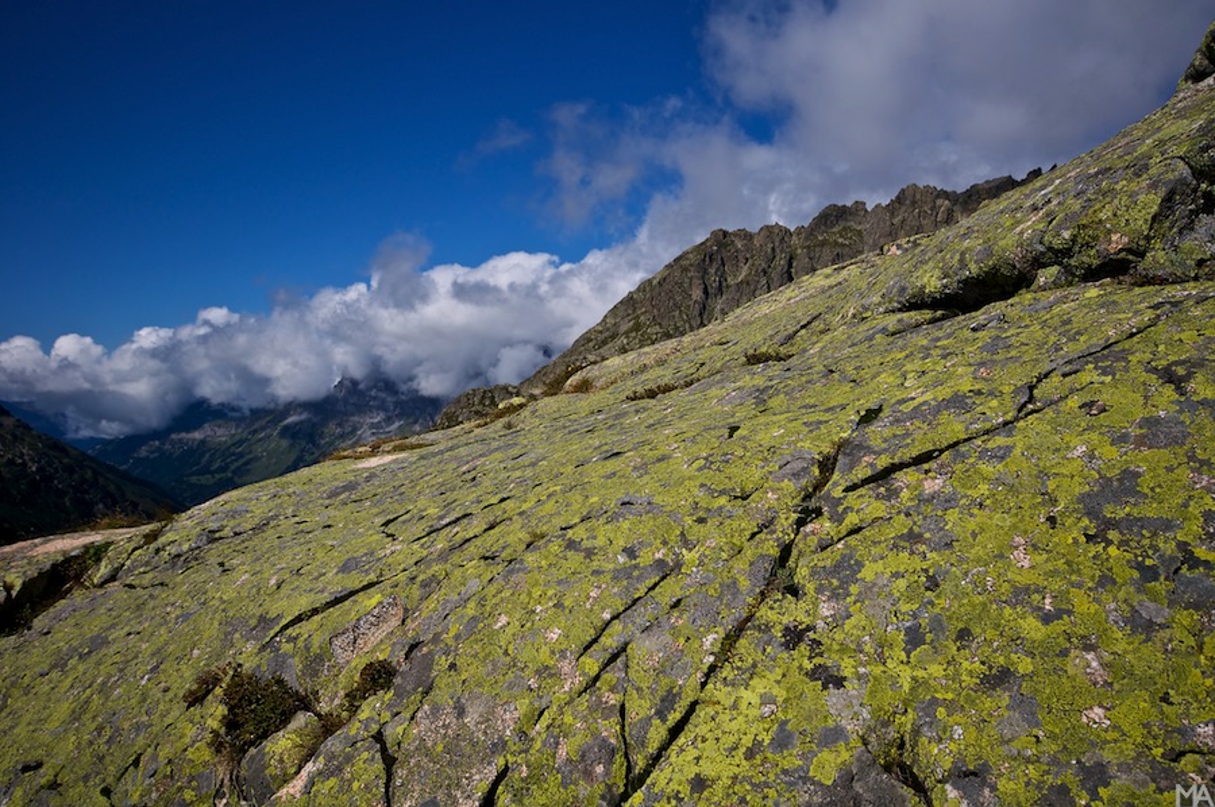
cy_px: 404
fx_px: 1011
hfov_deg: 62.0
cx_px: 608
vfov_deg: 43.5
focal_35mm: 30
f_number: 7.1
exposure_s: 1/1600
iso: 200
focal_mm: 20
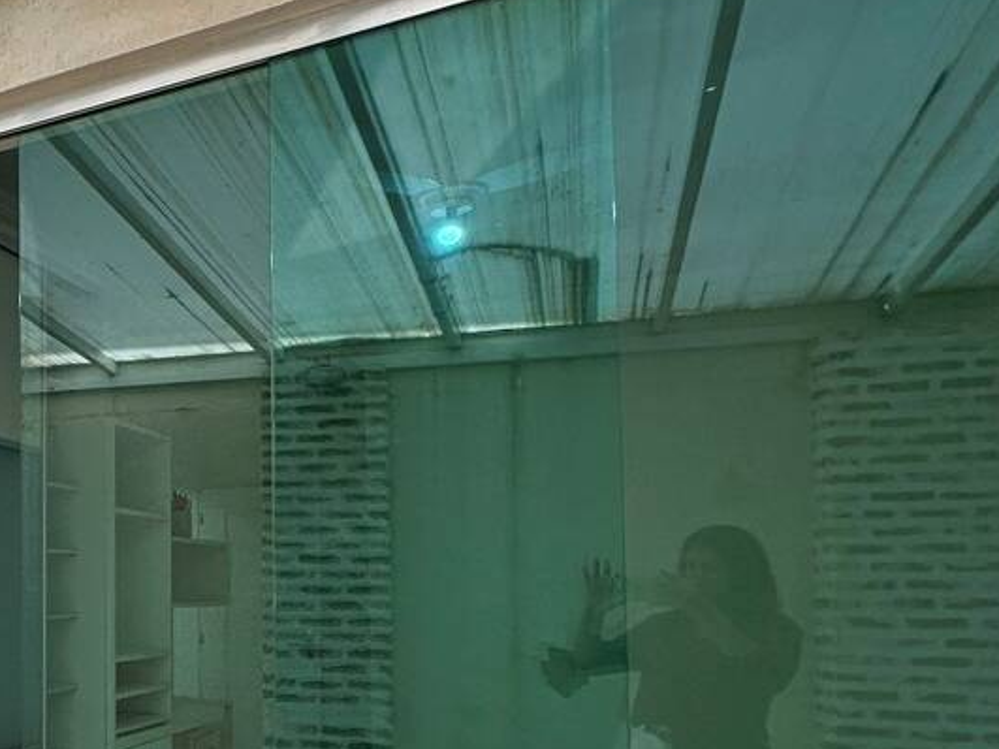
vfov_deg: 37.0
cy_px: 540
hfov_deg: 35.2
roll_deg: -0.9
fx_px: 1096
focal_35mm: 38
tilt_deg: +2.5
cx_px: -277
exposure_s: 1/158
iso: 40
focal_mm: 2.22
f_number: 2.2
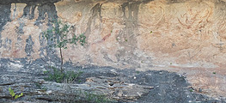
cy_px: 65
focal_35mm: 495
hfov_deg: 4.5
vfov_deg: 2.1
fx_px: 2842
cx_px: 246
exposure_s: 1/500
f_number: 4.5
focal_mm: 60
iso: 320
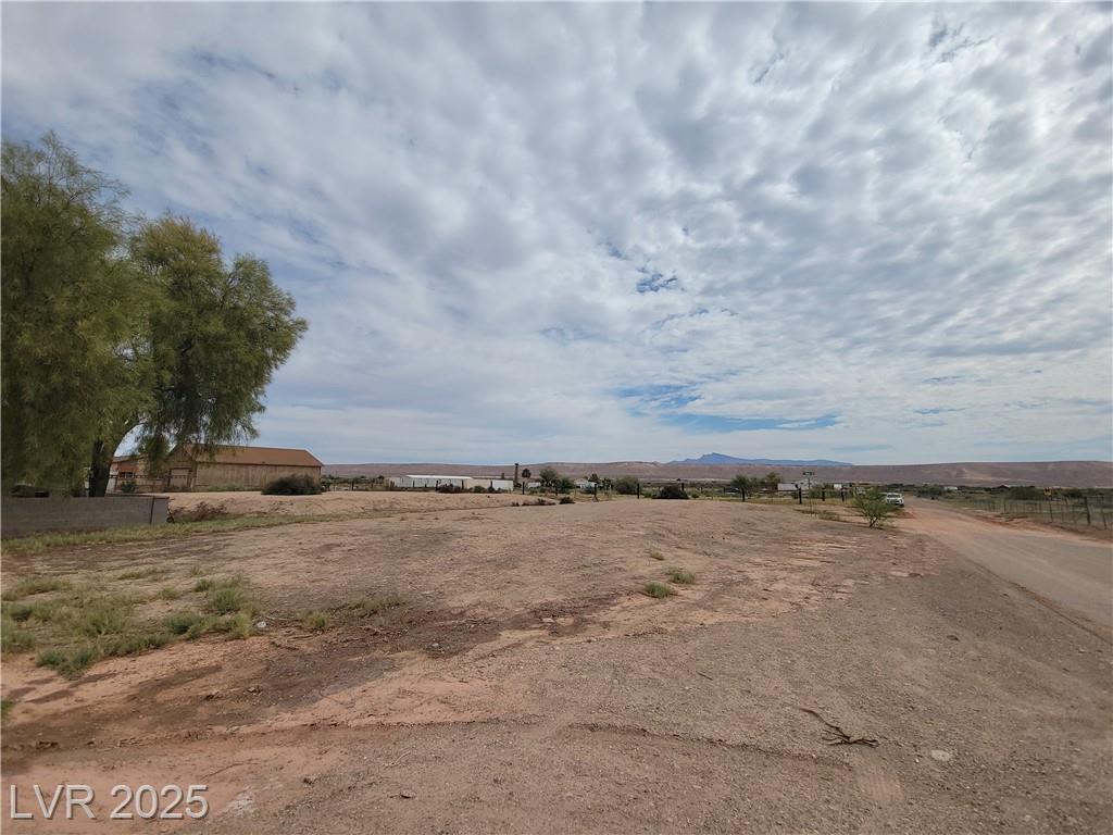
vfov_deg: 89.9
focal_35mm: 13
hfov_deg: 106.2
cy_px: 418
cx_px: 556
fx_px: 418
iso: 50
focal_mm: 2.2
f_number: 2.2
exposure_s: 1/3336
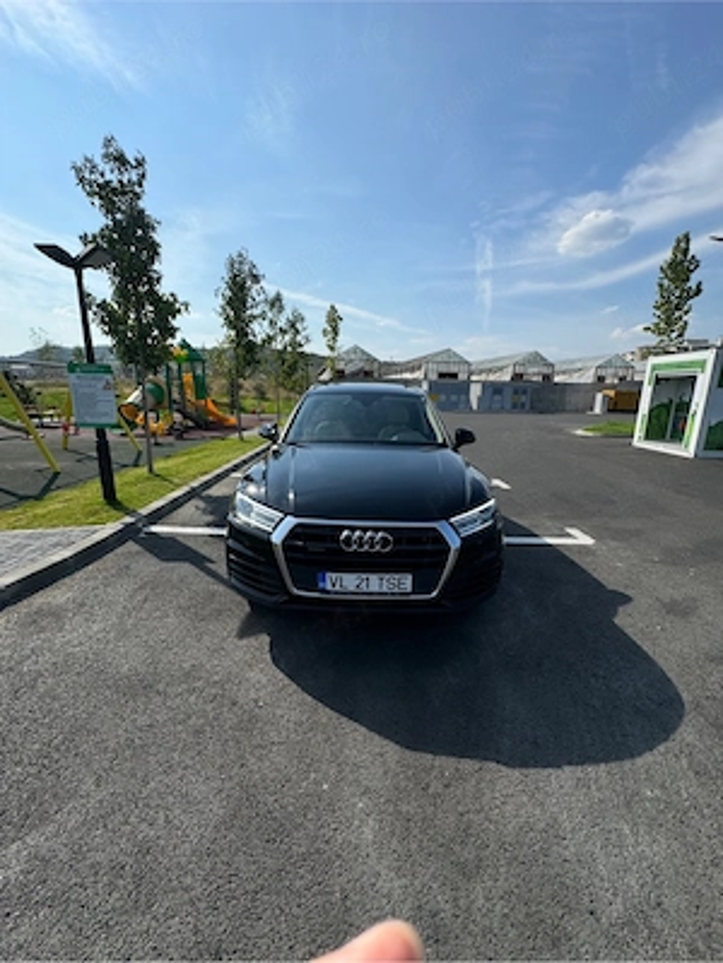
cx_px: 362
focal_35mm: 14
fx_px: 390
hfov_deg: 85.7
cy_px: 482
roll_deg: -2.2
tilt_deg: -12.7
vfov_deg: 102.1
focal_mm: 2.22
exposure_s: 1/2208
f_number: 2.2
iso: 40
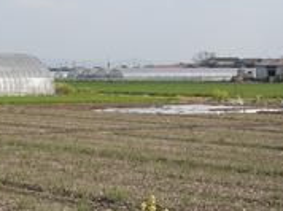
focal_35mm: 126
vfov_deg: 11.7
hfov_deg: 15.6
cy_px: 135
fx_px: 1029
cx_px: 103
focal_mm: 5.7
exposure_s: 1/292
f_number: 5.7
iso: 64
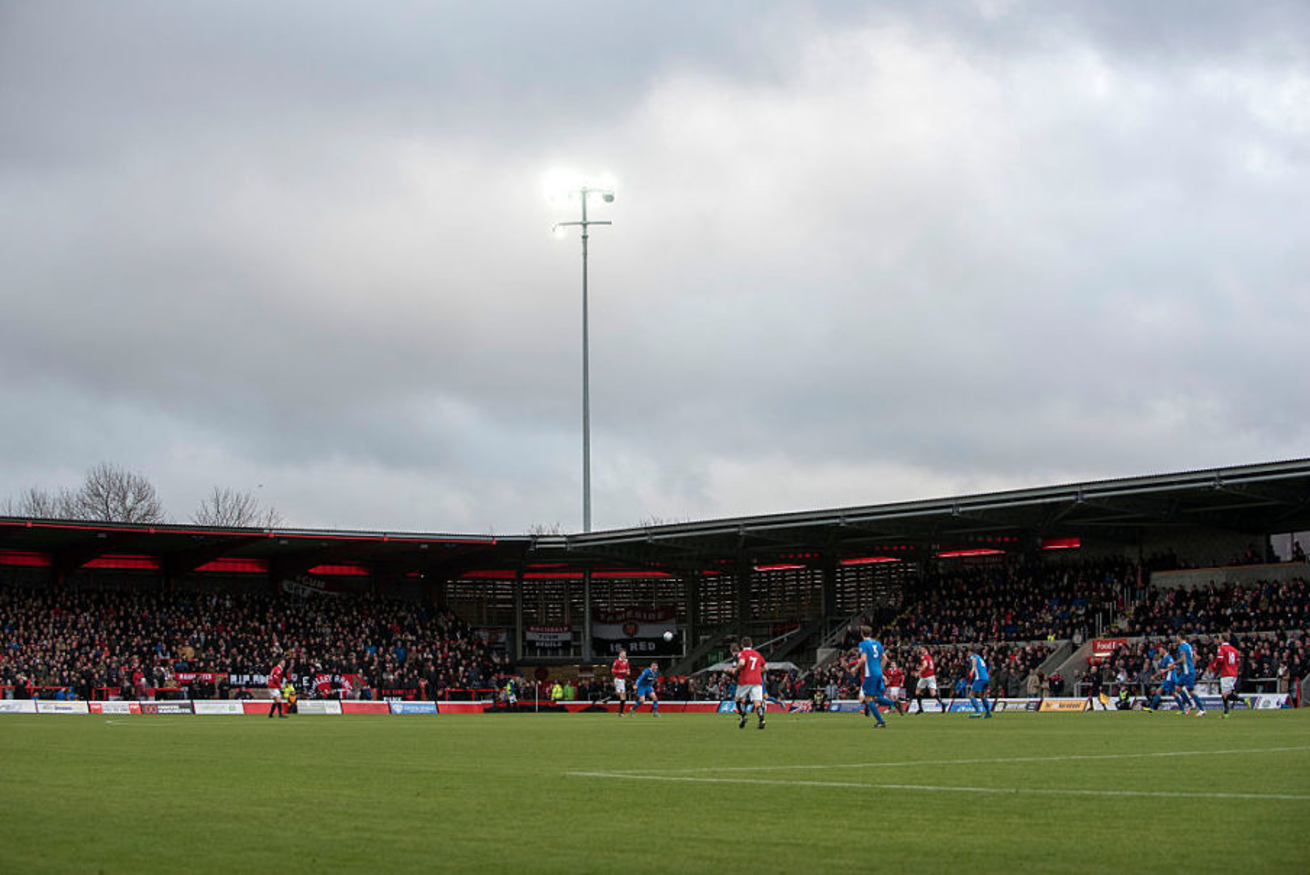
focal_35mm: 70
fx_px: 2549
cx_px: 655
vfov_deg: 19.5
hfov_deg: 28.8
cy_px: 438
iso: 800
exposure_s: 1/500
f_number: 4.5
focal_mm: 70
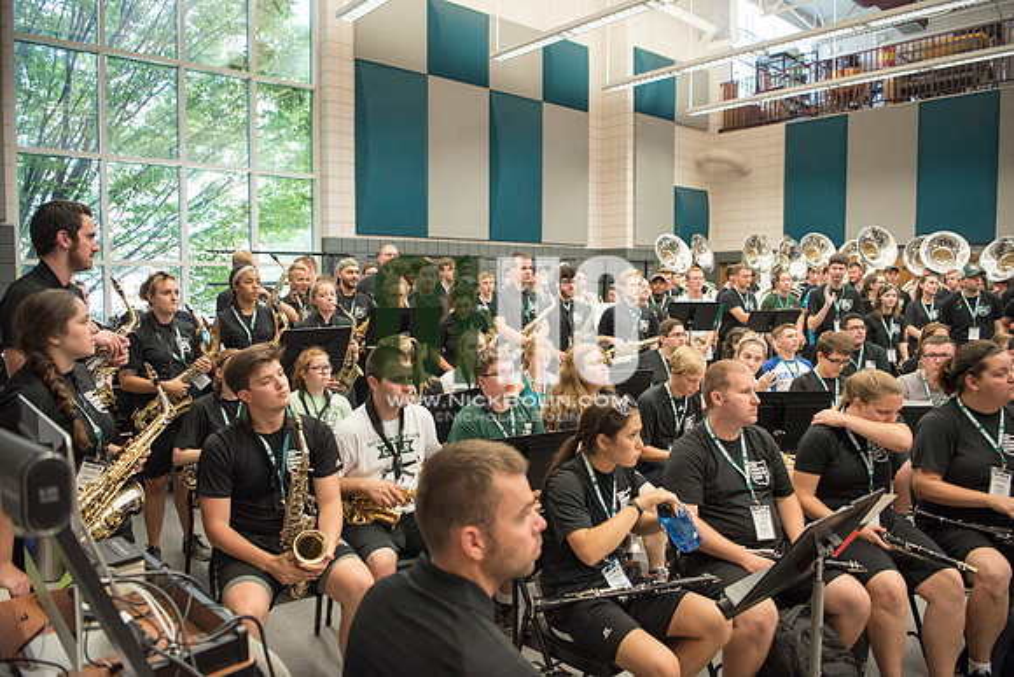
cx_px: 507
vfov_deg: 53.2
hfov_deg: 73.7
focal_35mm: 24
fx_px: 676
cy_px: 338
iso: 2500
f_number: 3.2
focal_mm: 24
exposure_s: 1/200
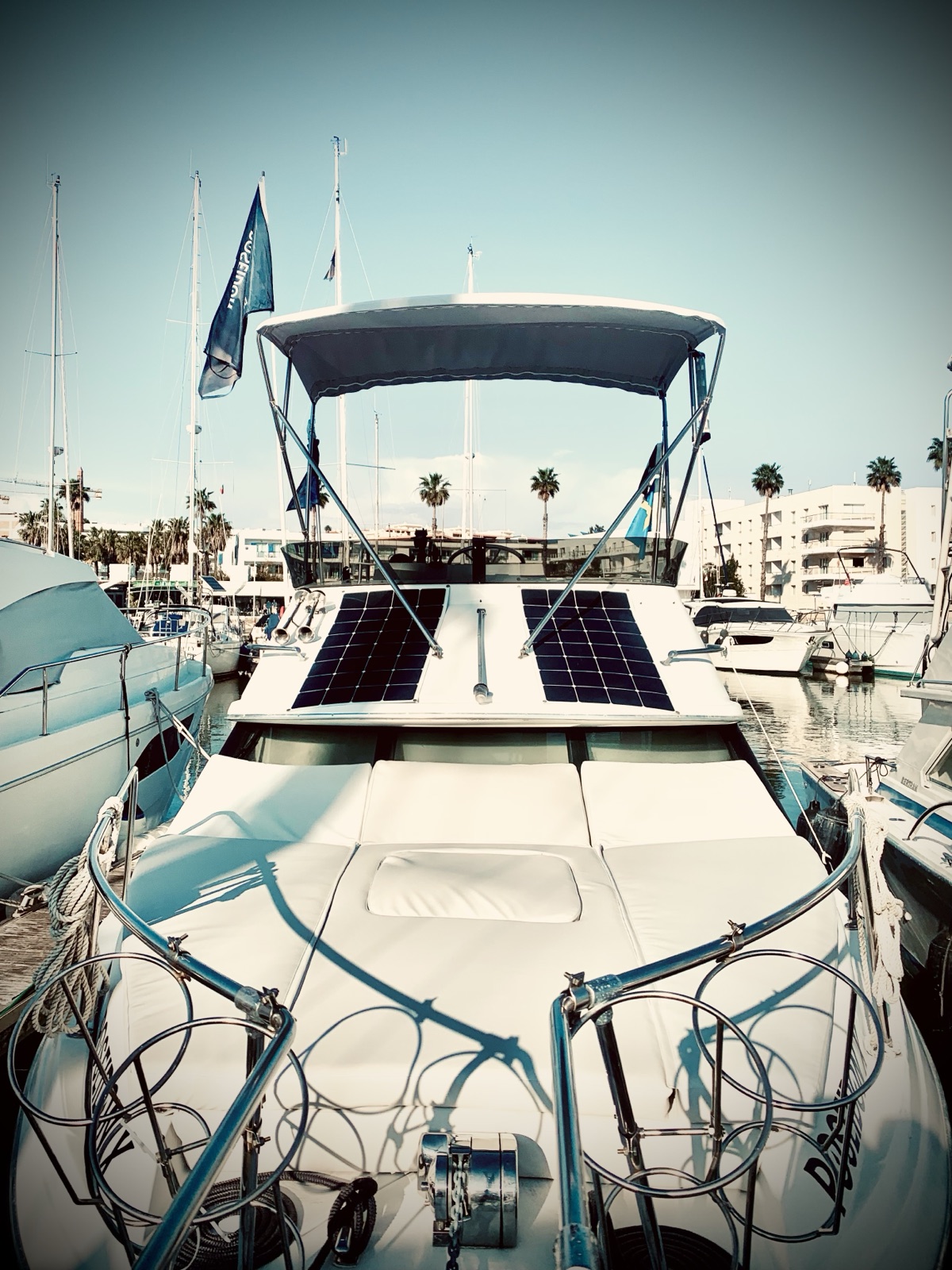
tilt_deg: +1.5
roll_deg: +0.4
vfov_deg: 67.3
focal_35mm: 26
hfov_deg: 53.1
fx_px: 953
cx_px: 476
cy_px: 635
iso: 25
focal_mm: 4.25
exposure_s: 1/4098
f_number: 1.8
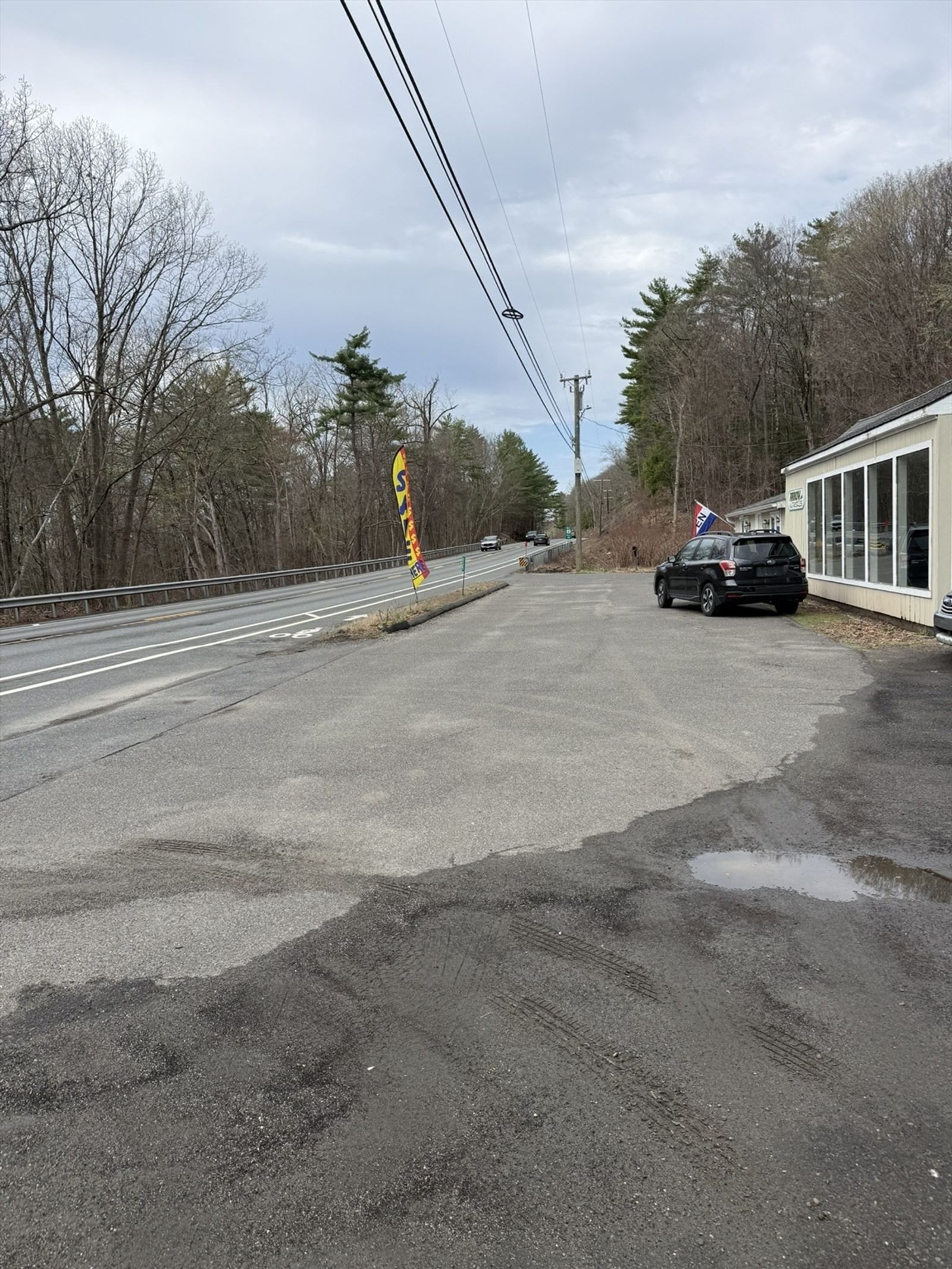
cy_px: 634
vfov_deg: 71.6
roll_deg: +2.7
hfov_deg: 56.8
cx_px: 476
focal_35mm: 24
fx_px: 880
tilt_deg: -5.2
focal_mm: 6.76
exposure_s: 1/3953
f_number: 1.78
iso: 80
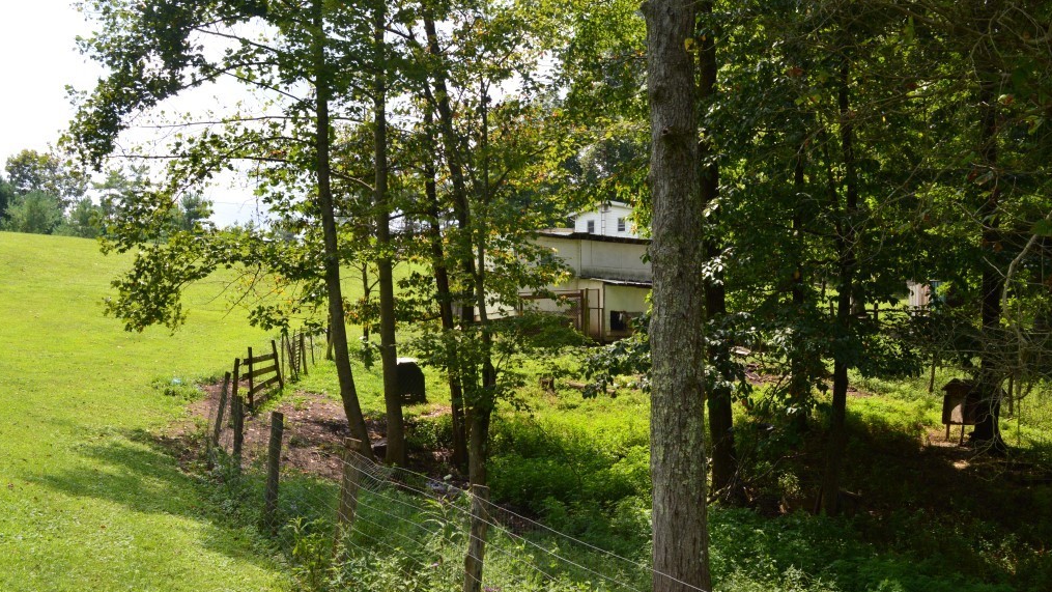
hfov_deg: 52.8
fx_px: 1060
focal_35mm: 38
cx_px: 523
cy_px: 347
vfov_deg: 31.1
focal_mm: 24
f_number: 10
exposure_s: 1/250
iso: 400
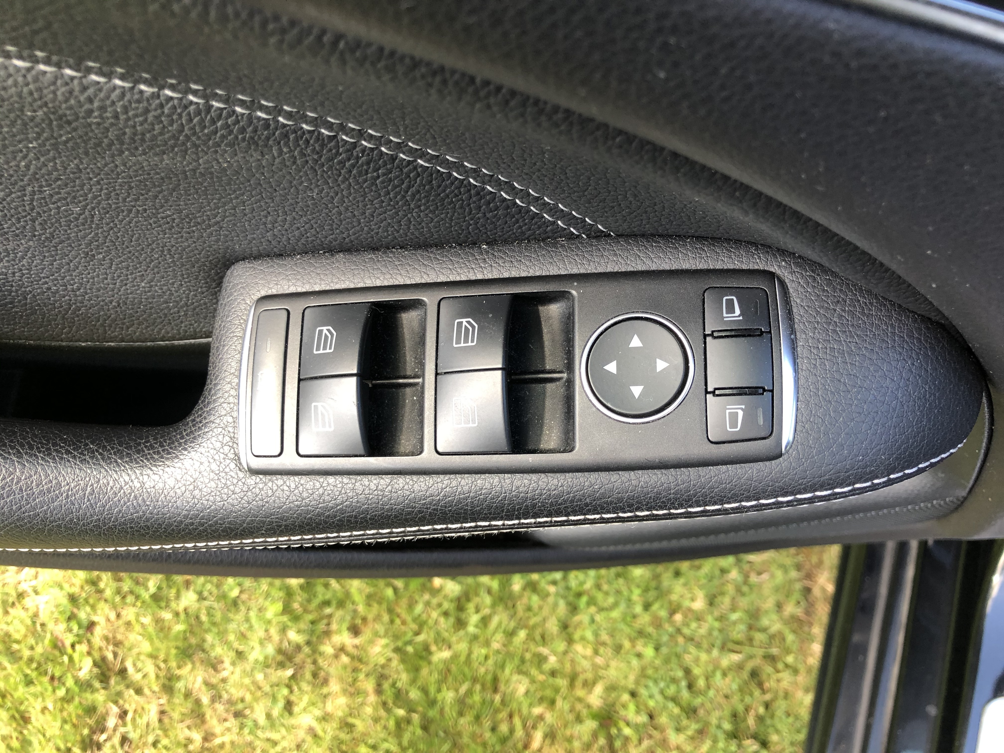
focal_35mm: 28
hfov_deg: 63.4
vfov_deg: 49.7
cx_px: 502
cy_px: 376
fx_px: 812
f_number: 1.8
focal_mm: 3.99
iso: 25
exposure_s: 1/40
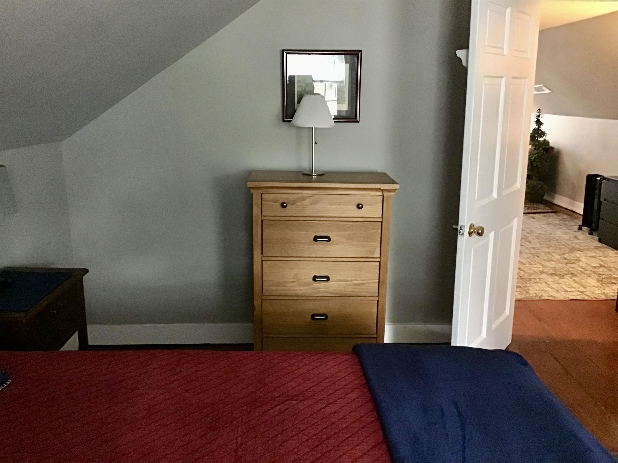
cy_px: 232
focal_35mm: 31
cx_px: 309
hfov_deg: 58.4
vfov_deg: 45.4
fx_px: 553
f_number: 2.4
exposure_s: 1/15
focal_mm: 3.3
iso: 400
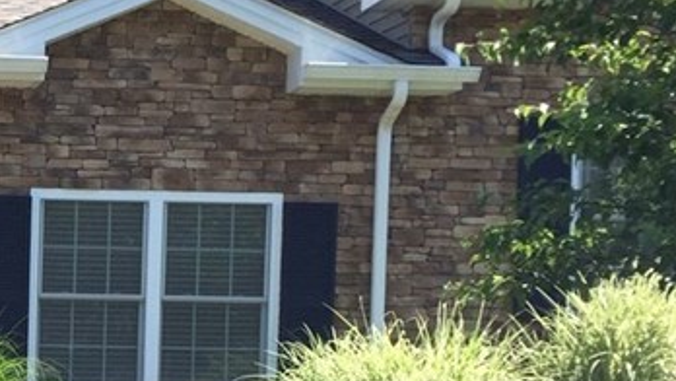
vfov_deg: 12.7
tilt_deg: -2.0
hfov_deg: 20.7
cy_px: 465
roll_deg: -1.4
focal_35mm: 93
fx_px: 1668
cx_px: -221
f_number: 2.2
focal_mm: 4.15
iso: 32
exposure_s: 1/791
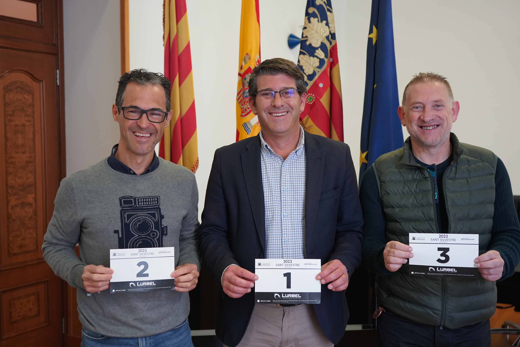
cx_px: 260
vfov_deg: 30.5
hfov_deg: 44.5
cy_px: 181
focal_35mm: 44
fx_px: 635
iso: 3200
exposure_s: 1/160
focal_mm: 40
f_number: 4
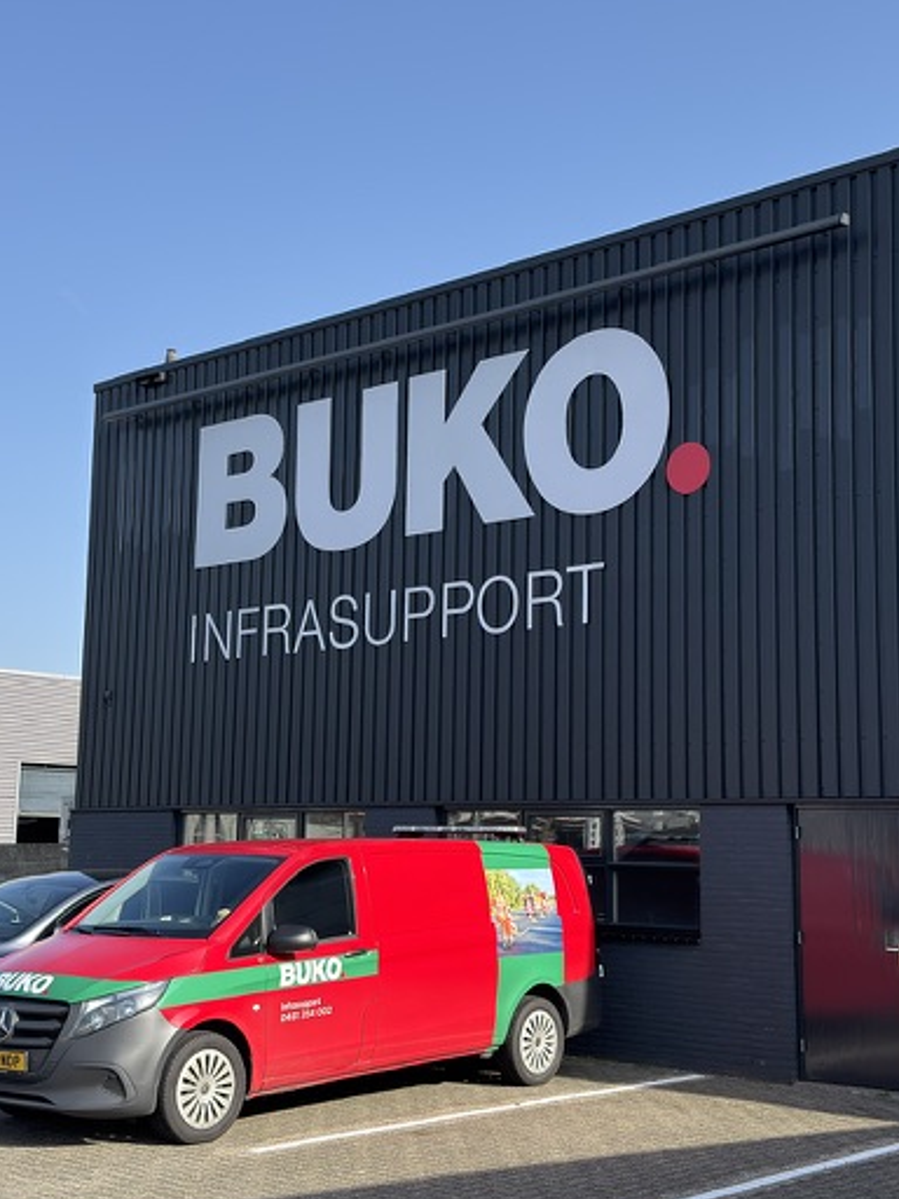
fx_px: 1662
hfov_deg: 30.3
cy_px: 592
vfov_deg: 39.7
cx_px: 468
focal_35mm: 48
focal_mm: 6.76
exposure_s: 1/2494
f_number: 1.78
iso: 64
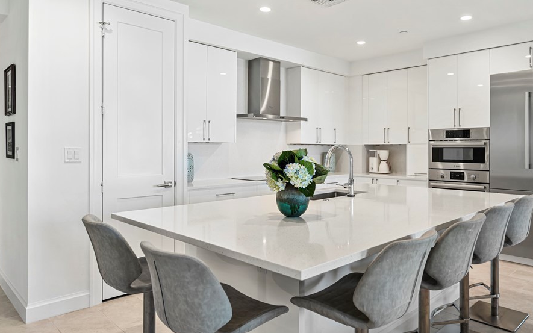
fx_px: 363
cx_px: 314
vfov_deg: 49.2
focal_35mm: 25
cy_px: 150
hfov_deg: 71.9
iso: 220
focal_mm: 20
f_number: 4
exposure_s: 1/20
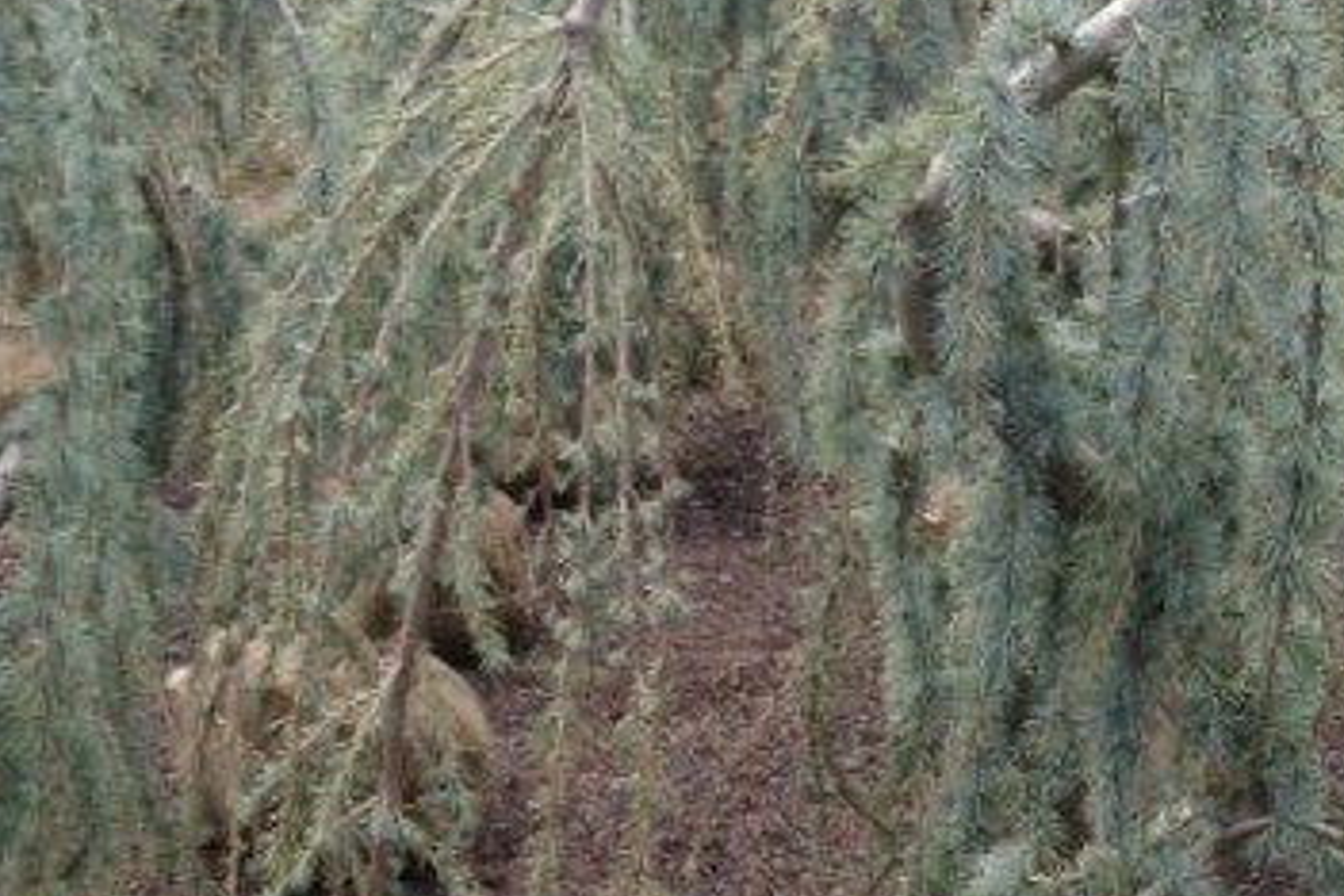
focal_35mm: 80
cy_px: 366
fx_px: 2986
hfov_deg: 25.1
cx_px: 1007
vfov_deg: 17.1
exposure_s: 1/250
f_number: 3.1
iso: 80
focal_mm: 6.3
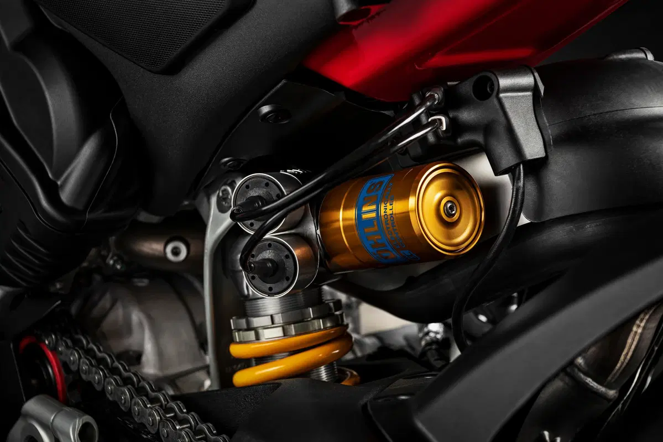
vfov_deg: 19.5
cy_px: 221
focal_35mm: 70
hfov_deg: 28.8
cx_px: 332
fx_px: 1289
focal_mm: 70
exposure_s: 1/125
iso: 100
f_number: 8
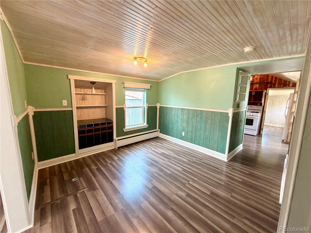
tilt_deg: -6.3
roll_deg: -0.9
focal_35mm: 14
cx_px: 156
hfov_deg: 102.1
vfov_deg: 85.7
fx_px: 126
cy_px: 116
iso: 200
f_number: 2.2
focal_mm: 2.22
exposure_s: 1/60
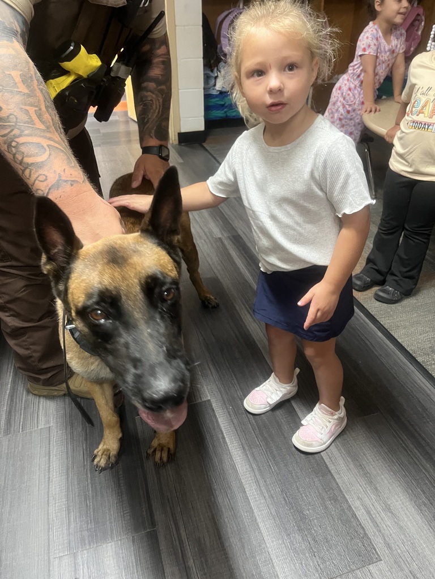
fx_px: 436
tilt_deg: -32.0
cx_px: 218
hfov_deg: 53.1
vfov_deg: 67.3
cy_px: 290
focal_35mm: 26
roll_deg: +1.5
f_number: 1.6
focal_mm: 5.1
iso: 500
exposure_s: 1/40
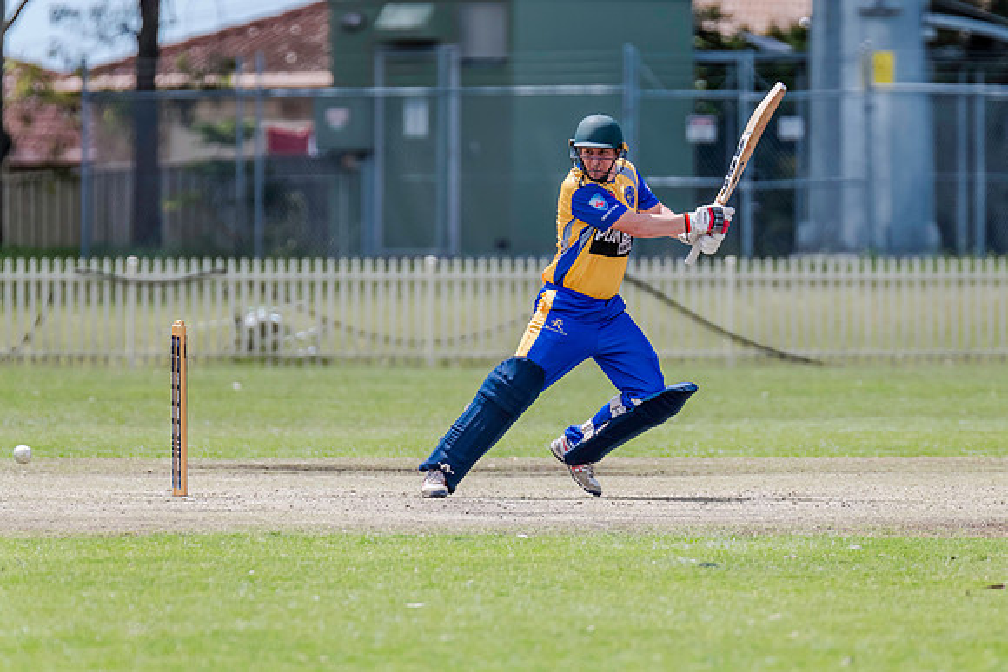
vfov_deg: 2.8
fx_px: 13978
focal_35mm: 499
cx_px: 543
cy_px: 318
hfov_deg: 4.1
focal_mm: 460
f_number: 6.3
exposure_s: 1/2500
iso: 800
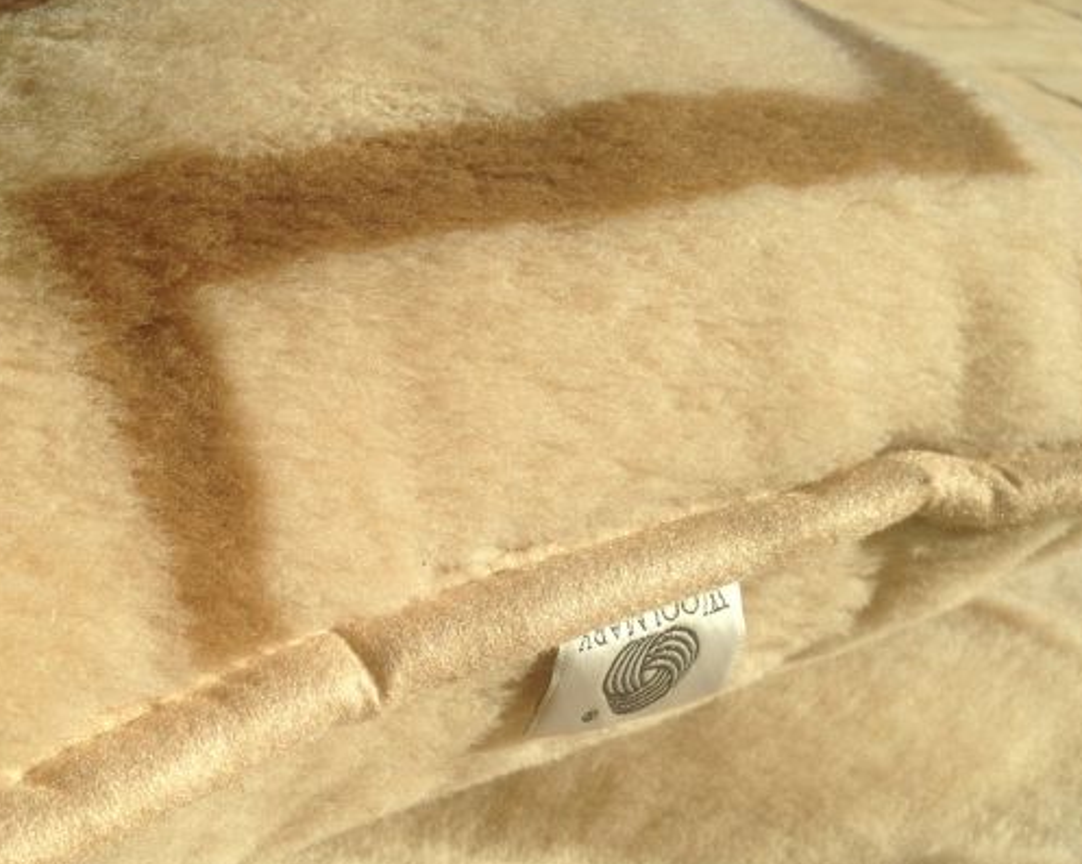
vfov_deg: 32.6
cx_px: 389
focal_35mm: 46
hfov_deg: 40.0
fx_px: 1472
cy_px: 518
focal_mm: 4.13
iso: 50
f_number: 2.4
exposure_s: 1/1178
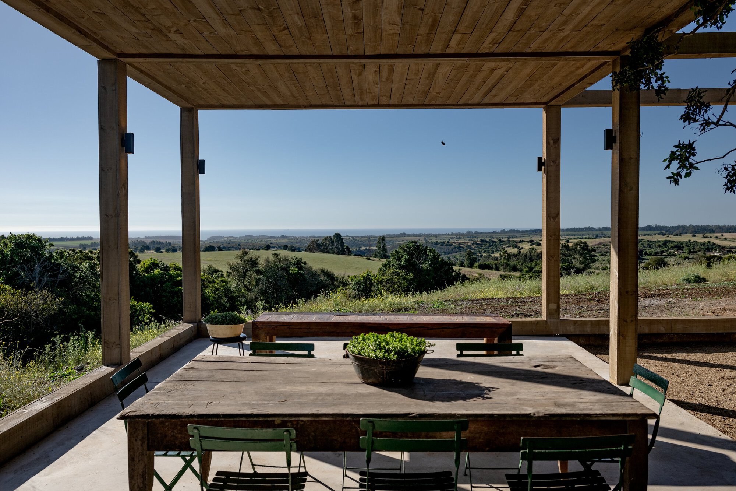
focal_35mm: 30
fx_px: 623
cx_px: 368
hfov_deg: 61.1
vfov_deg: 42.9
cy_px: 246
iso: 200
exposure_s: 1/1000
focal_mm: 30.5
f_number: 4.8
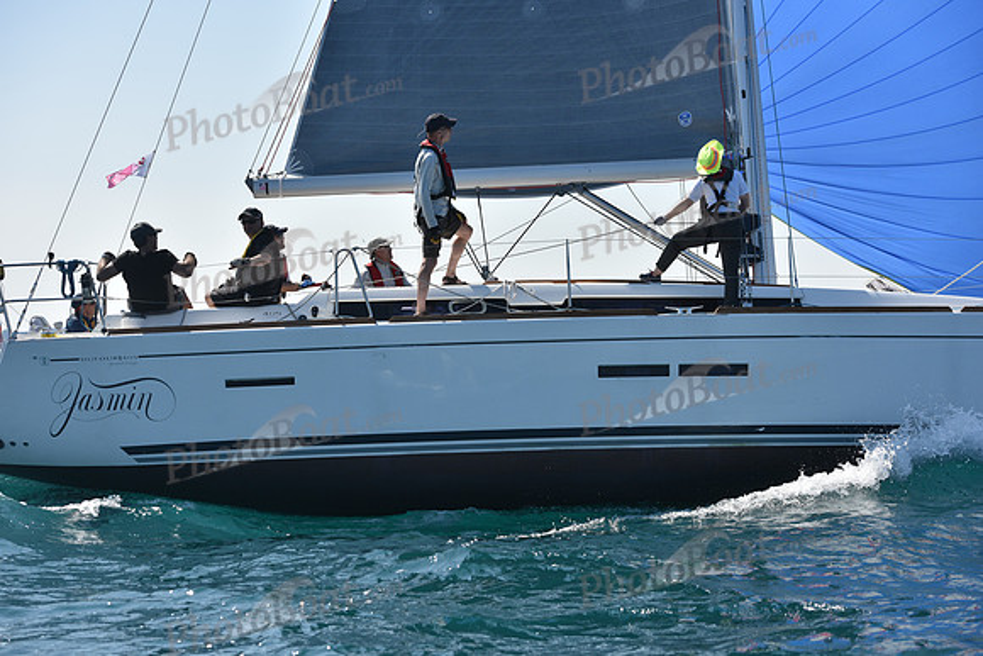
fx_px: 1912
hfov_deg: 28.8
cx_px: 492
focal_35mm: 70
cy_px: 328
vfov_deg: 19.5
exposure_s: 1/1600
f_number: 6.3
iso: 250
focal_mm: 70
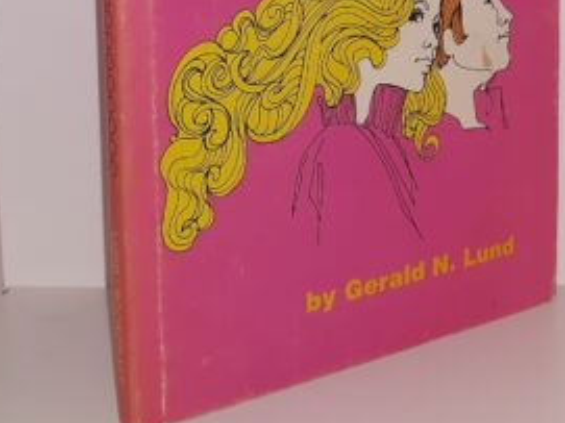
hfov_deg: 31.2
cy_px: -19
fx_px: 1012
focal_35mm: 62
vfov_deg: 22.5
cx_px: 327
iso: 40
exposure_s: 1/167
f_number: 1.7
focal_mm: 3.7
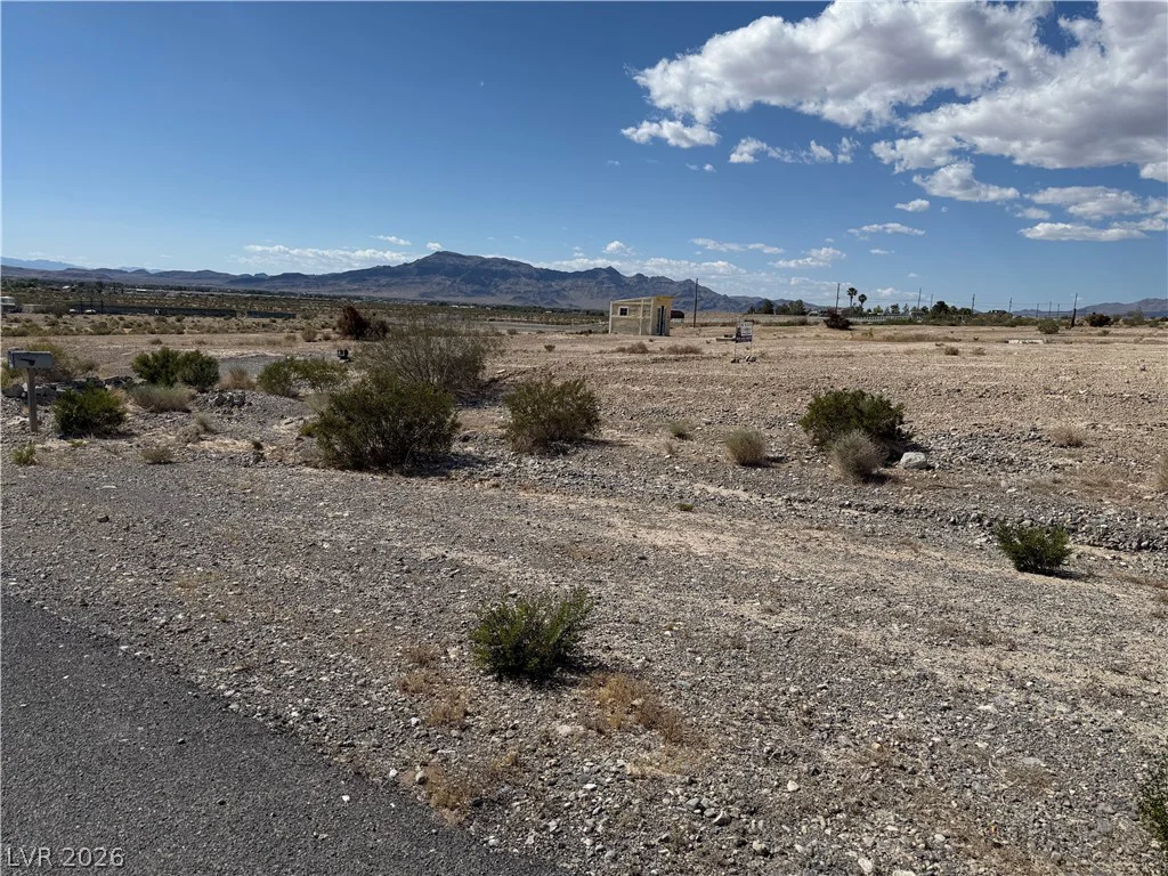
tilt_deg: -8.8
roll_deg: -2.0
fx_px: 810
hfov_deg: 71.6
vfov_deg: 56.8
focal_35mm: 24
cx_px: 584
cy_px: 438
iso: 80
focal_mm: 6.76
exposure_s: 1/10309
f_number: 1.78
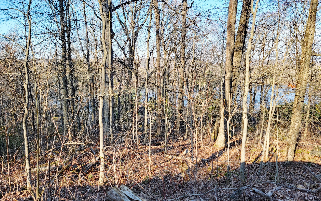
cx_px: 159
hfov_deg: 70.4
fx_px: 227
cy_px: 100
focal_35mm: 26
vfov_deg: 47.6
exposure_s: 1/262
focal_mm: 6.7
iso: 16
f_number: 1.8
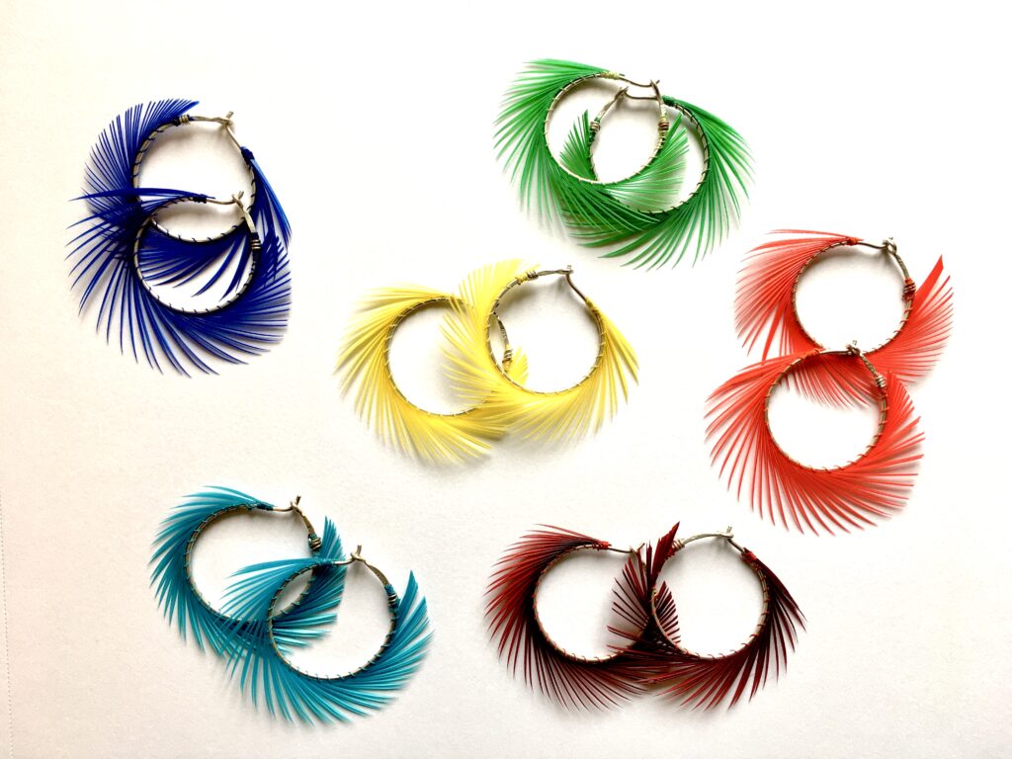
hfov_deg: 61.7
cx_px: 506
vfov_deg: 48.2
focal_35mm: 29
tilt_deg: -86.8
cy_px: 380
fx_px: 848
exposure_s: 1/50
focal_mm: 4.15
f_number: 2.2
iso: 32
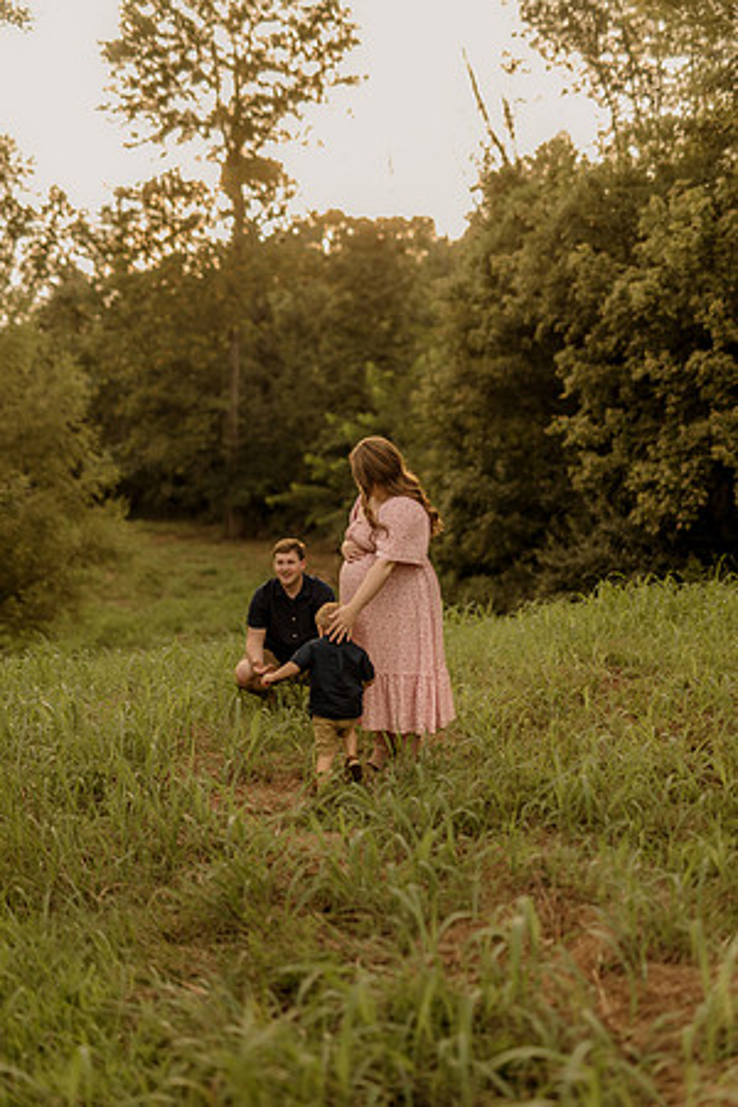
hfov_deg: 27.0
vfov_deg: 39.6
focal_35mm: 50
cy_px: 554
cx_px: 369
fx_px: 1537
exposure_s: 1/800
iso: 125
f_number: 1.8
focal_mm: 50
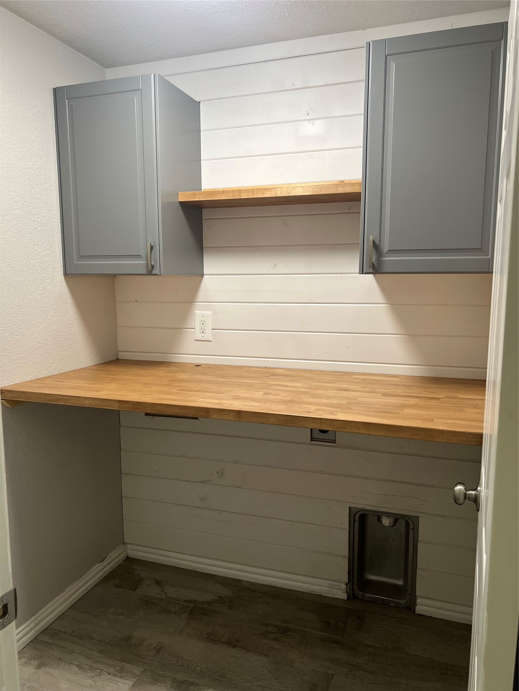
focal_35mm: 26
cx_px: 260
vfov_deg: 67.3
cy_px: 346
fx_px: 520
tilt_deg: -6.9
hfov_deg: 53.1
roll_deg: -0.3
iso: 80
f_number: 1.5
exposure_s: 1/60
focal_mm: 5.7
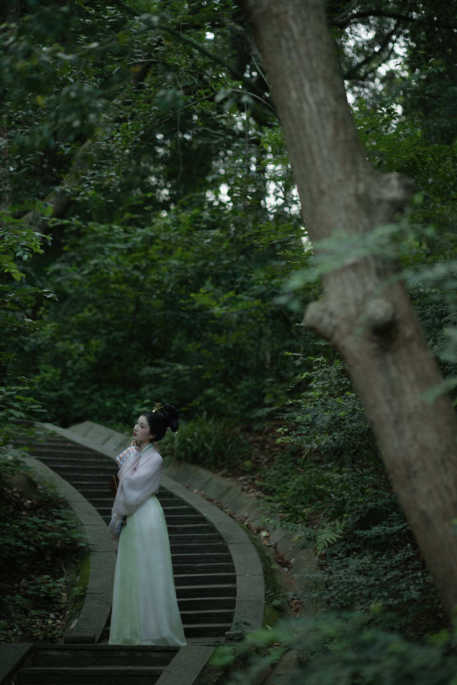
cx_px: 228
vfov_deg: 23.9
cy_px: 342
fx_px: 1618
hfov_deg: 16.1
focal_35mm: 85
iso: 250
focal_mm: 85
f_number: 1.8
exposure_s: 1/200
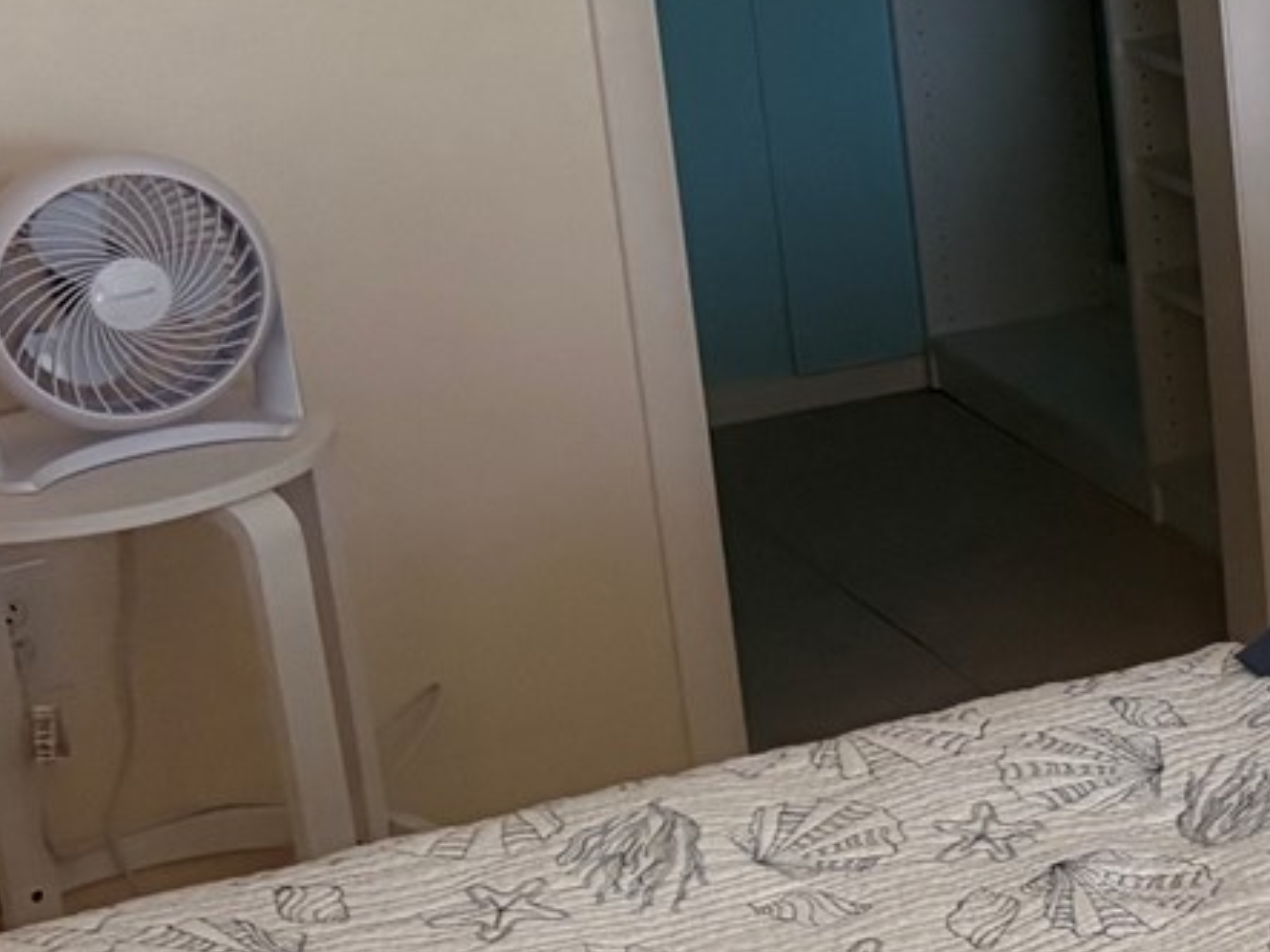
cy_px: 307
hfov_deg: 18.2
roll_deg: +1.4
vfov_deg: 15.7
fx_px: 3448
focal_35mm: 94
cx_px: 1981
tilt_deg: -15.8
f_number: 1.6
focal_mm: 5.96
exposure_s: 1/60
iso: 320
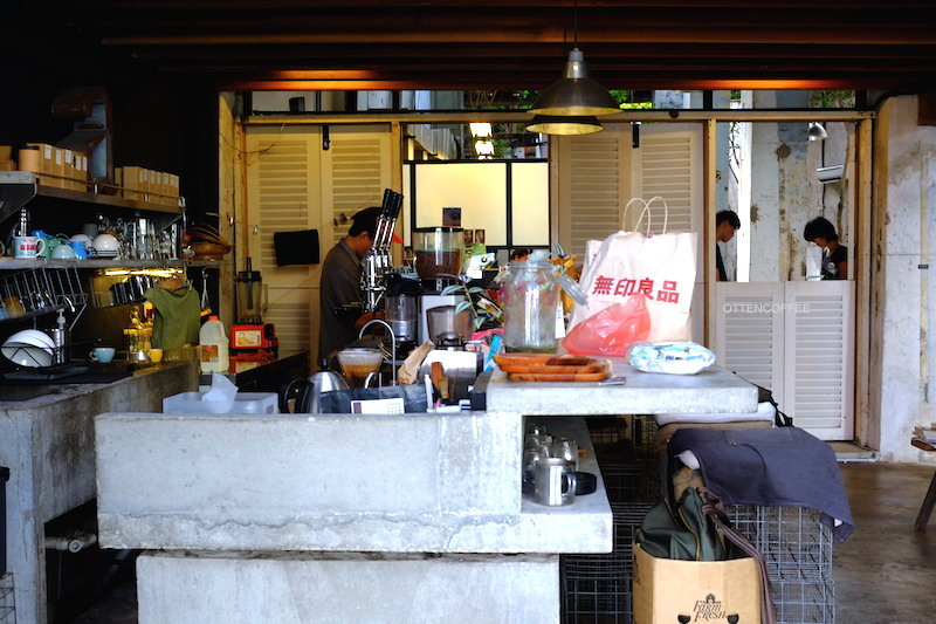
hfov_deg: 47.4
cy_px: 312
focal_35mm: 41
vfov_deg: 32.6
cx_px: 468
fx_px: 1066
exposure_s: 1/60
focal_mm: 27
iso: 1250
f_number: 5
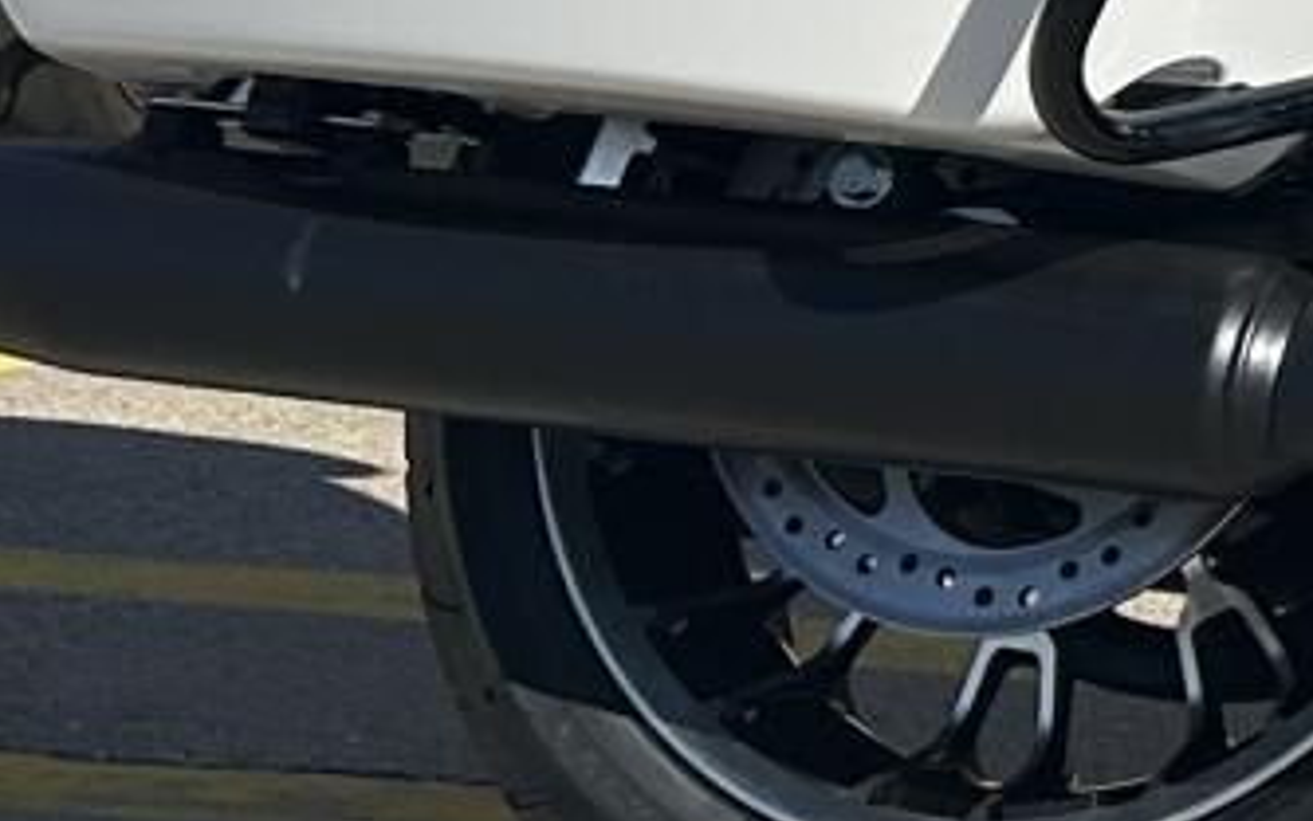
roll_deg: -2.5
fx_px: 5906
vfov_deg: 7.7
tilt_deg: +3.1
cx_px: 2858
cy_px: -742
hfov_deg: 11.2
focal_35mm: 165
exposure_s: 1/5319
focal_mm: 5.7
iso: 50
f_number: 1.5
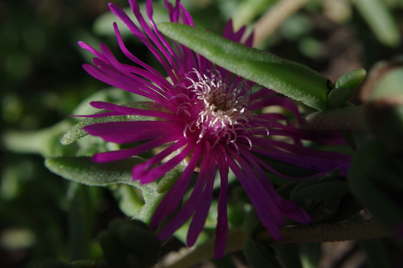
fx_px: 672
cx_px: 202
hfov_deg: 33.4
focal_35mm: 60
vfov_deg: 22.6
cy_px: 134
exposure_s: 1/1000
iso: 800
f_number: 11
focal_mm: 40
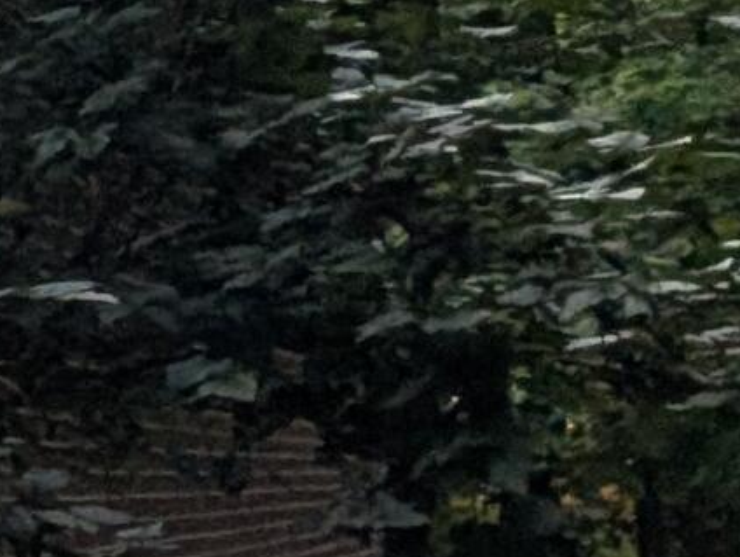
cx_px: -1583
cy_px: 515
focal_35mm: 85
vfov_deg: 17.1
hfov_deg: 10.9
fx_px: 1819
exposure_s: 1/537
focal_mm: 2.02
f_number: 1.7
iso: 47
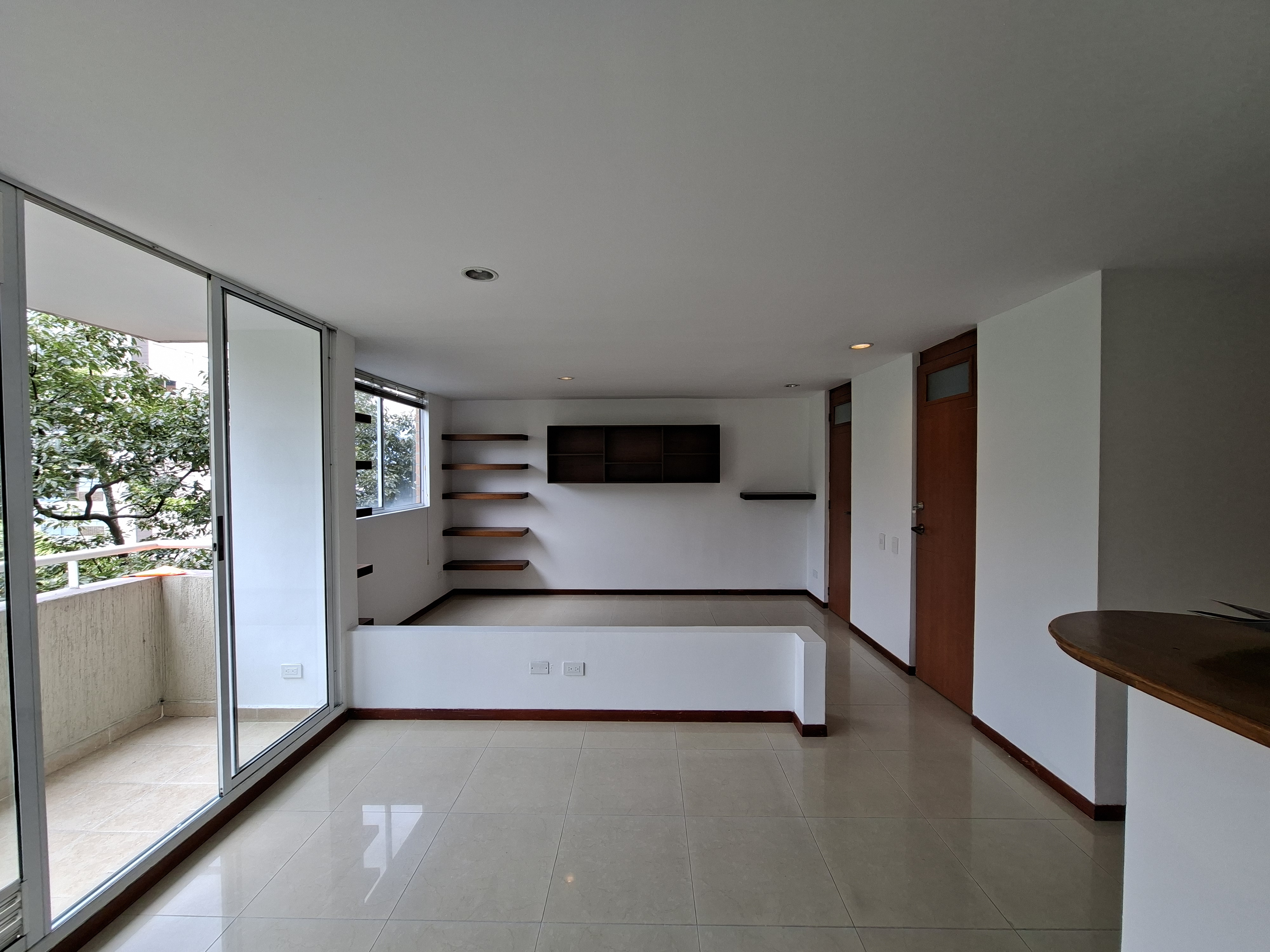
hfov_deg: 106.2
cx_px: 635
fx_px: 477
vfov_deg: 89.9
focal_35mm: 13
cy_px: 476
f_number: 2.2
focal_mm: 1.74
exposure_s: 1/101
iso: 40
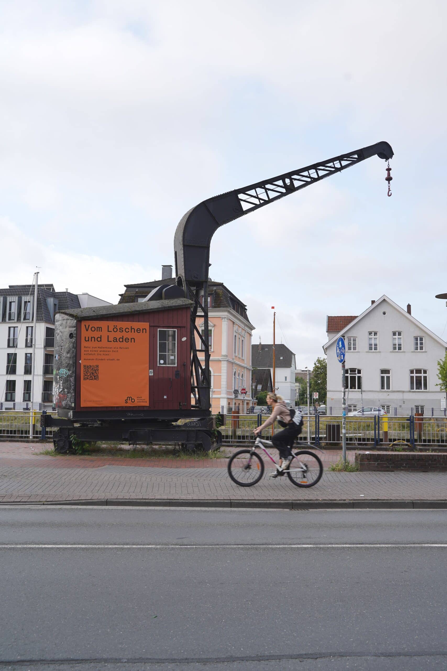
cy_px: 336
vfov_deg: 54.4
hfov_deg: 37.9
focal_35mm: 35
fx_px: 652
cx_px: 224
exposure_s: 1/200
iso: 100
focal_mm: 35
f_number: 7.1
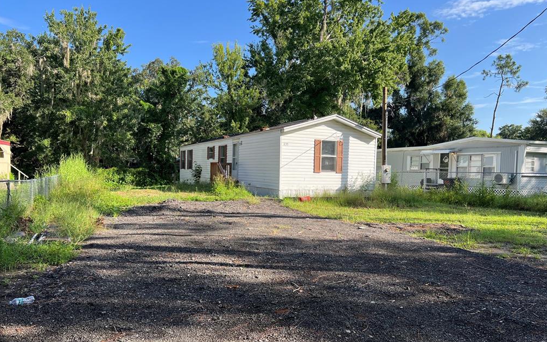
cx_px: 275
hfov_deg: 66.5
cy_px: 189
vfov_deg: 44.5
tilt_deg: -2.7
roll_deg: -1.5
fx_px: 417
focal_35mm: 28
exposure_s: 1/1238
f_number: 1.5
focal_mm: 5.7
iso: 50
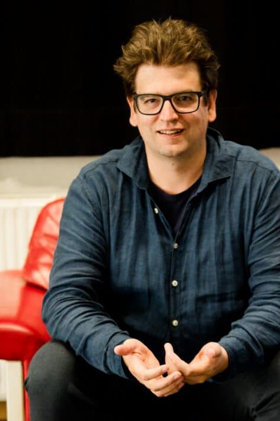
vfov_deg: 14.1
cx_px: 154
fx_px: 1693
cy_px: 281
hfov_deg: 9.5
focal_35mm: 145
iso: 1600
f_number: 2.8
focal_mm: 100
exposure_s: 1/200
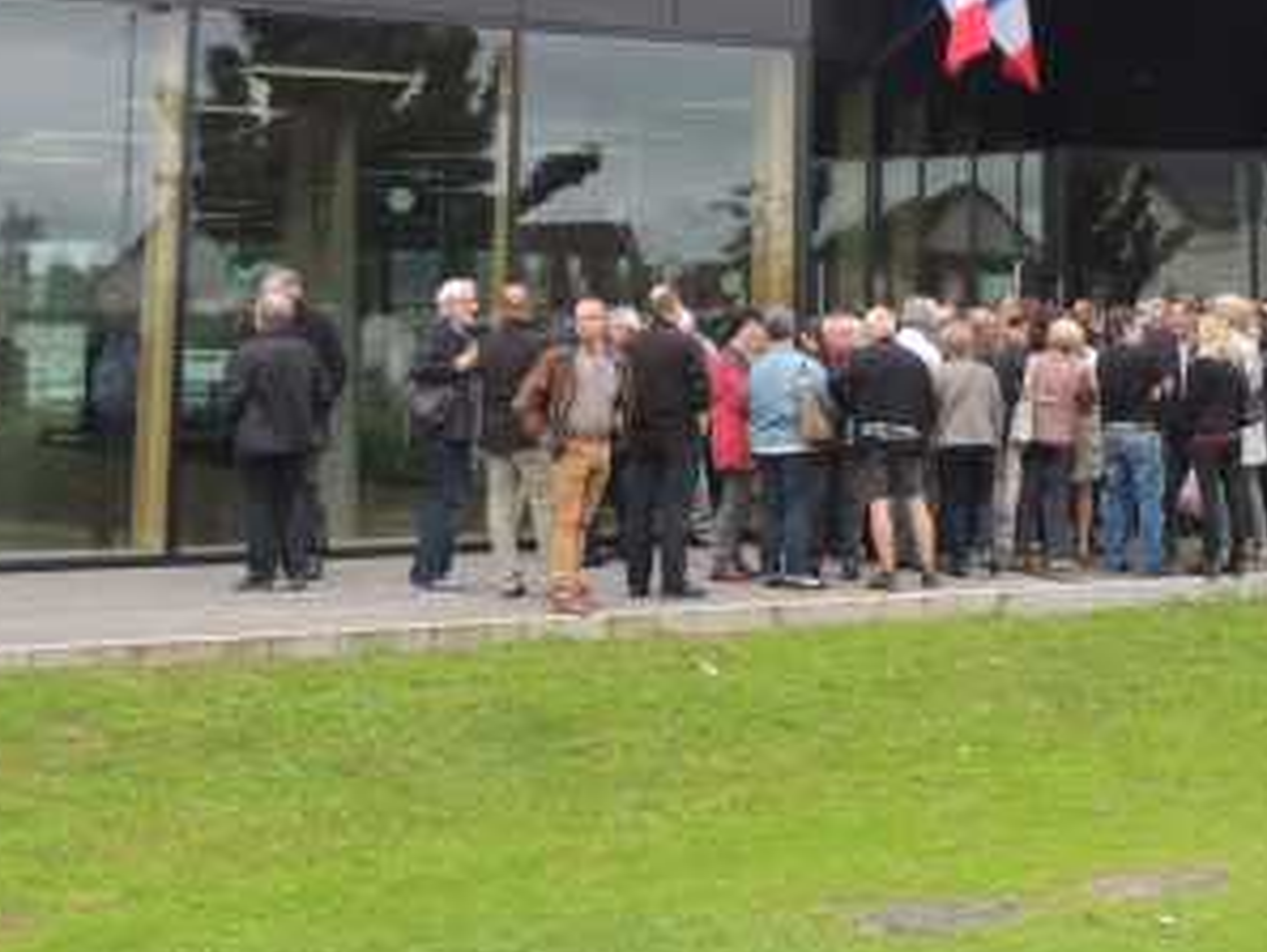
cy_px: 0
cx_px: 1150
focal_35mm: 74
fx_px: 2710
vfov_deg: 19.3
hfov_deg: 25.5
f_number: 3.2
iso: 100
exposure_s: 1/250
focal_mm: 5.8
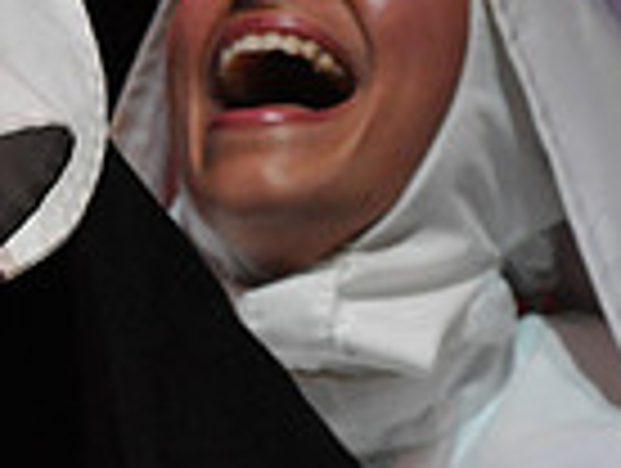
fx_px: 8680
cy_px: -353
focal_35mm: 483
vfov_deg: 3.1
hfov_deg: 4.0
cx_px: -644
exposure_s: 1/400
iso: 1600
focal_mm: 80
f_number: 6.3
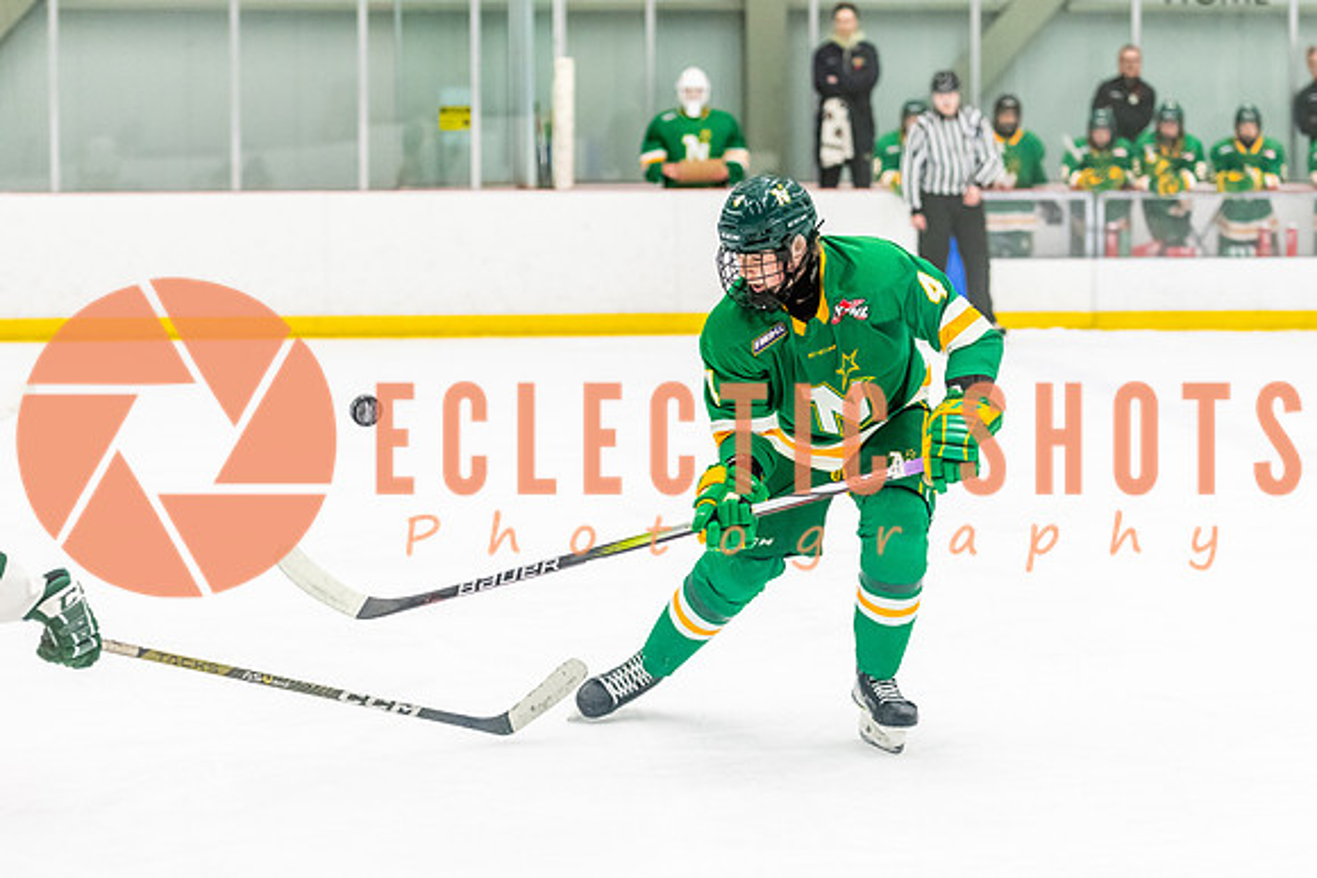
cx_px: 741
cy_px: 439
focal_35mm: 107
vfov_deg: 12.8
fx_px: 3914
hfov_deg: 19.1
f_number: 2.8
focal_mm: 90
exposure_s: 1/800
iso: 3200
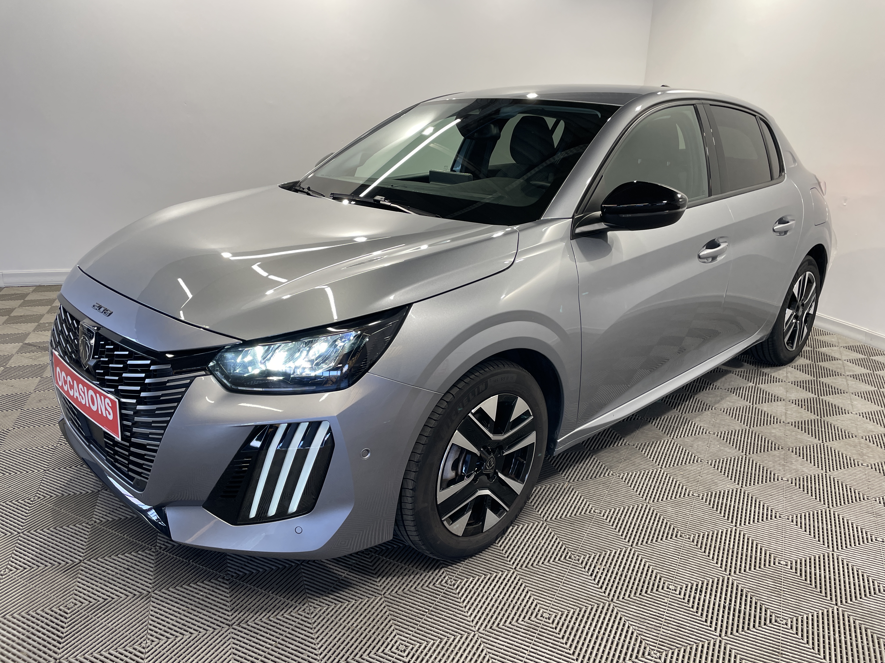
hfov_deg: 67.3
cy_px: 332
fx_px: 665
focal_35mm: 26
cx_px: 442
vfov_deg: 53.1
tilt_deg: -16.7
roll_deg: -1.3
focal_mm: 4.2
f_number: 1.6
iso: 100
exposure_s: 1/100
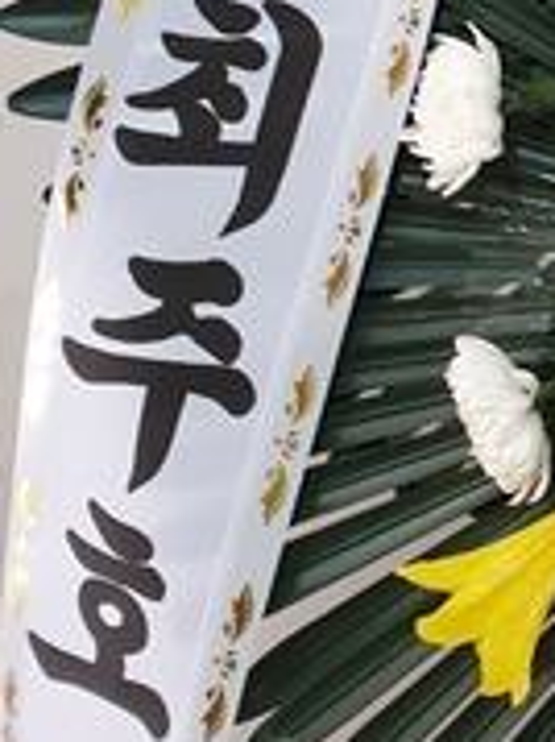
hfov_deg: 11.5
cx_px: 1106
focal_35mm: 116
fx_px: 2483
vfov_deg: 15.1
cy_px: -531
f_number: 2.4
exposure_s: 1/60
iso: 64
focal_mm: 4.3
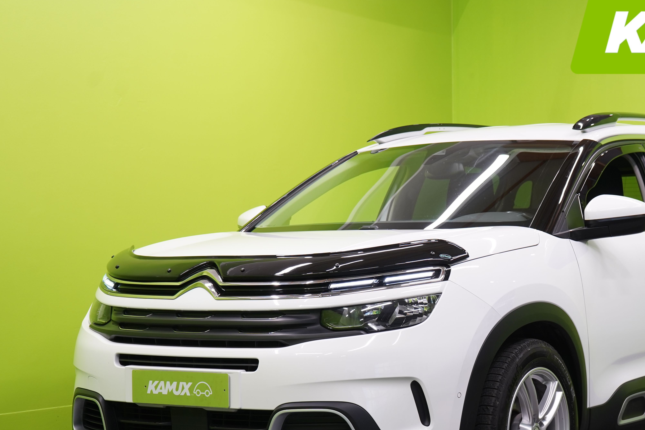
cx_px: 450
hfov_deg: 24.9
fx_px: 1451
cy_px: 282
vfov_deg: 16.8
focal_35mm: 81
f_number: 5
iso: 400
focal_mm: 54
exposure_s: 1/30
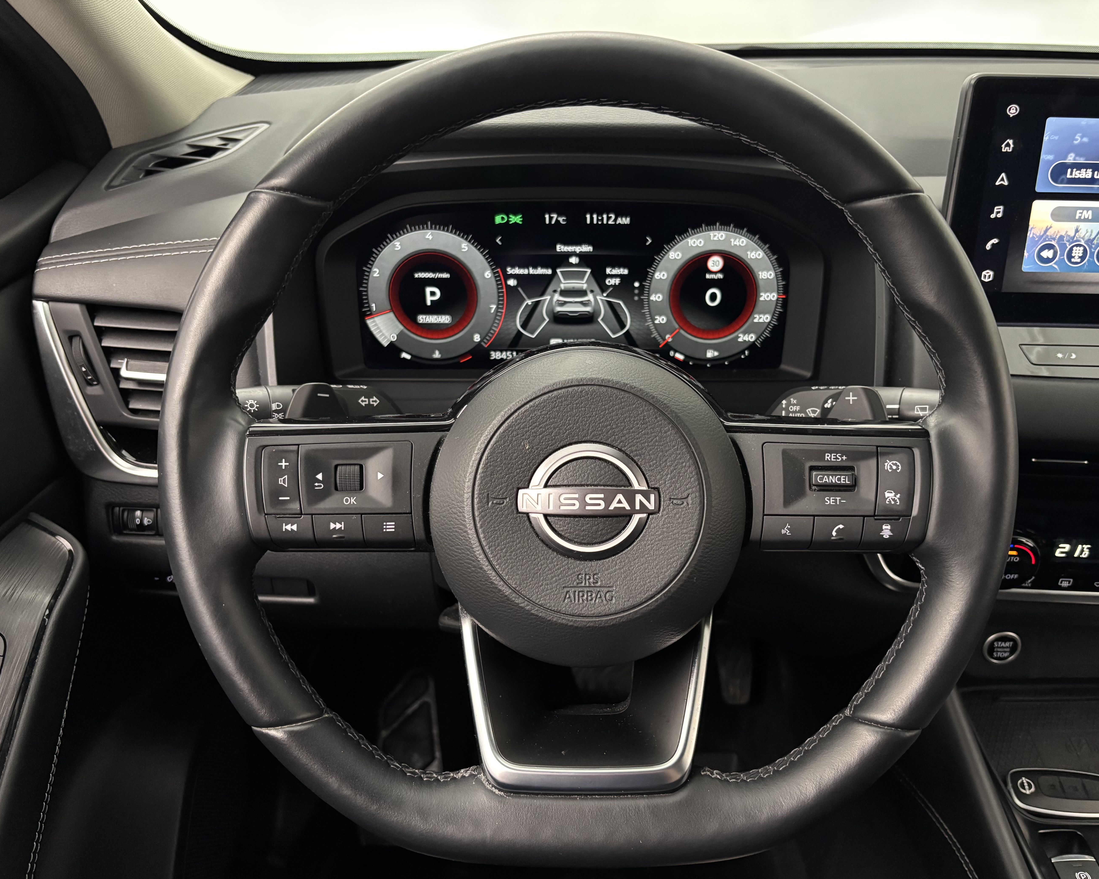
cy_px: 452
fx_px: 911
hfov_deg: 62.2
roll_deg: -0.7
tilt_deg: -30.3
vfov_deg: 51.5
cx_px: 577
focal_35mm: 28
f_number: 1.6
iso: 640
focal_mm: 5.96
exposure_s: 1/30
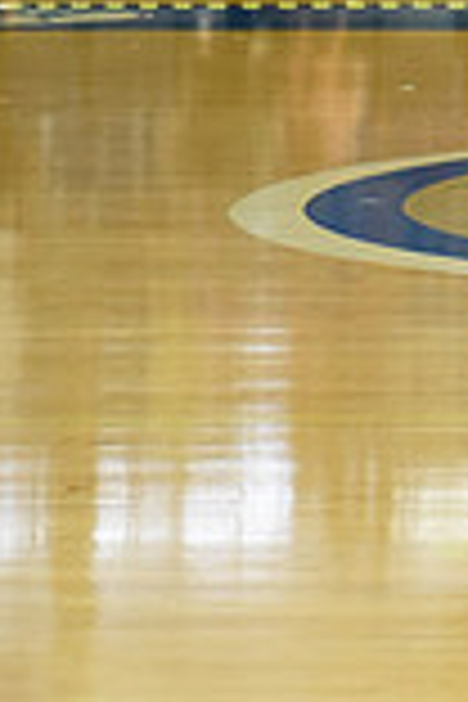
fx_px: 5070
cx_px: 1228
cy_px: -47
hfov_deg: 5.1
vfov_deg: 7.9
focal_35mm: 260
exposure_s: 1/1000
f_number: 2.8
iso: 8000
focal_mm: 70
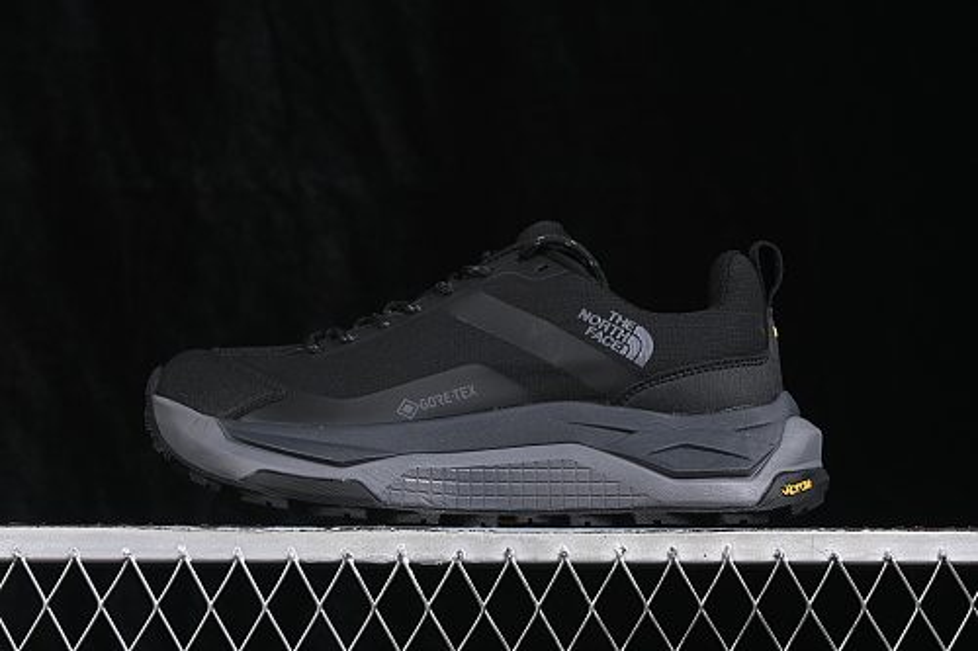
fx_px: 2037
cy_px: 326
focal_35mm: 75
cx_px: 489
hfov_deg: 27.0
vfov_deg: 18.2
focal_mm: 50
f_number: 6.3
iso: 160
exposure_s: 1/60
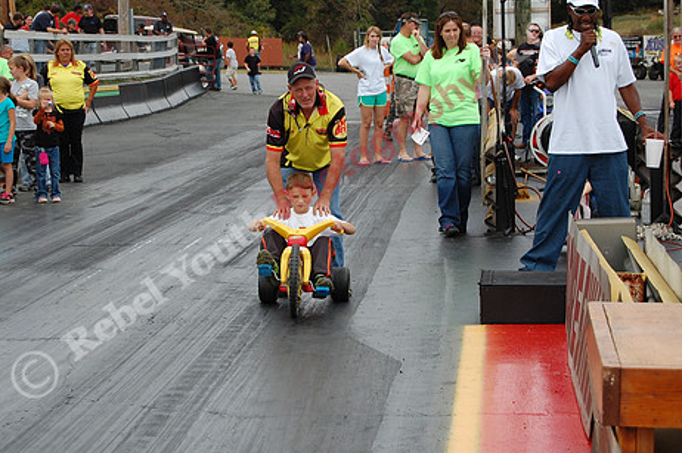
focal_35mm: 104
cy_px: 207
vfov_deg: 13.2
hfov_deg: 19.7
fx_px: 1961
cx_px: 298
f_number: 5.6
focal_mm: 55
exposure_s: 1/1000
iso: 400
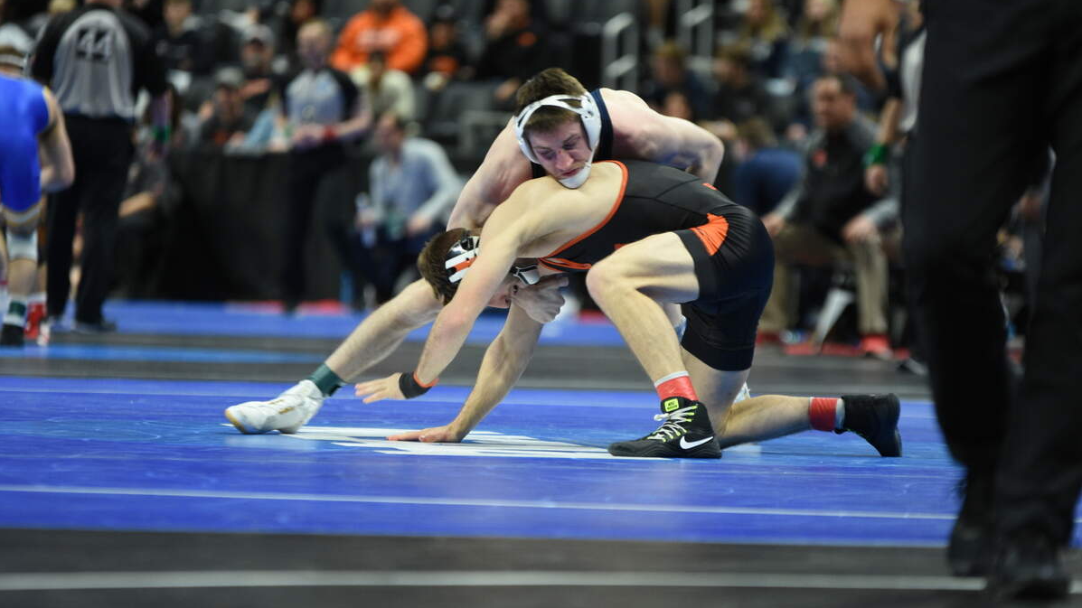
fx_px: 9036
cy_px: 342
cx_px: 541
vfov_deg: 3.9
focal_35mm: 315
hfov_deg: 6.9
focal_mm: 200
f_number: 2.8
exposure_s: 1/320
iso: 800
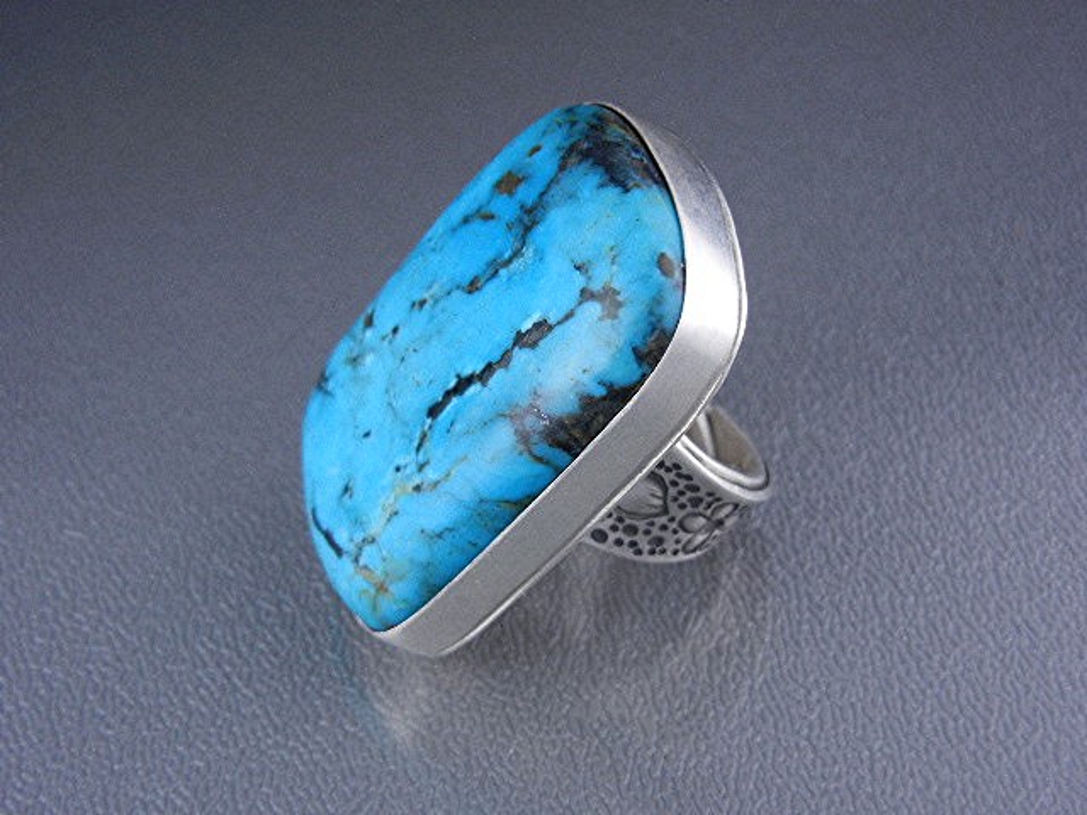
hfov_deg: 28.6
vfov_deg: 21.6
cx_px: 544
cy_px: 408
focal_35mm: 68
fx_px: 2135
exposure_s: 1/27.4
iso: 400
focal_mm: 12.2
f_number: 4.1
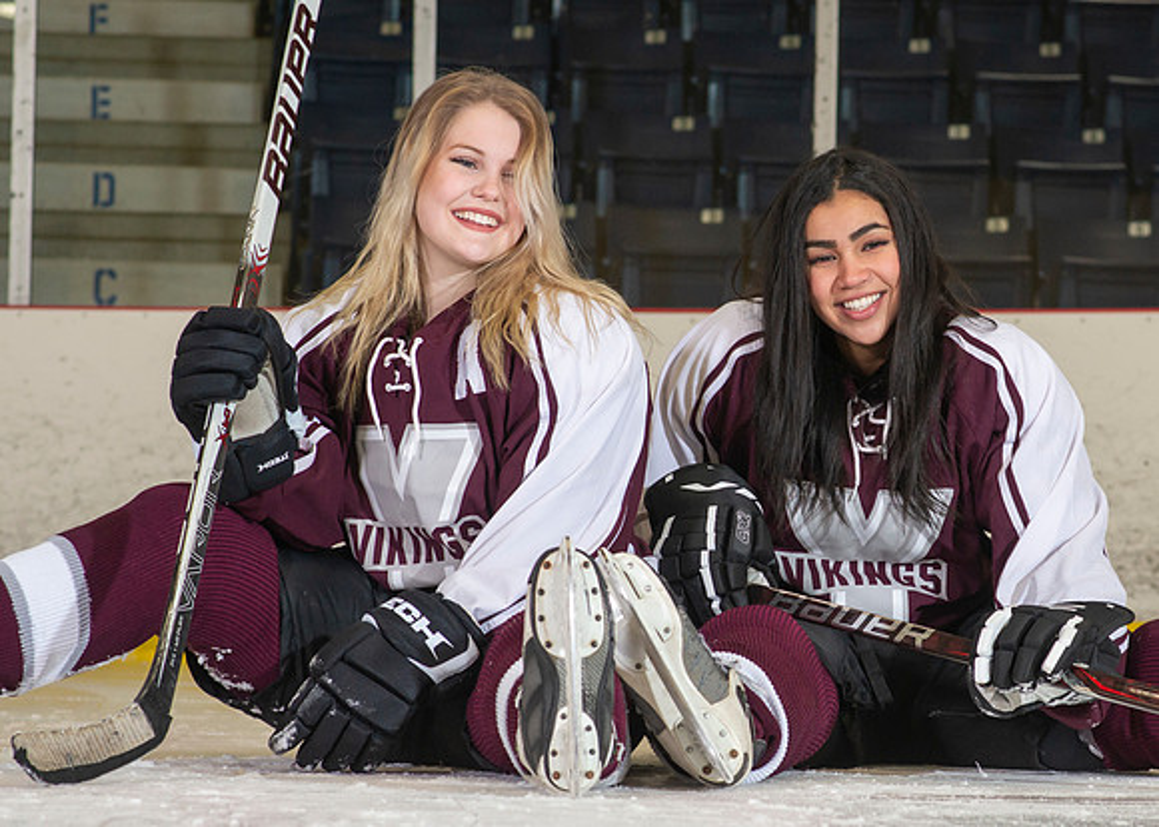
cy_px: 465
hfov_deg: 13.1
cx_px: 803
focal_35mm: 154
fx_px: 5056
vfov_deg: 9.4
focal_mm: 85
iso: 800
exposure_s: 1/100
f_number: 6.3
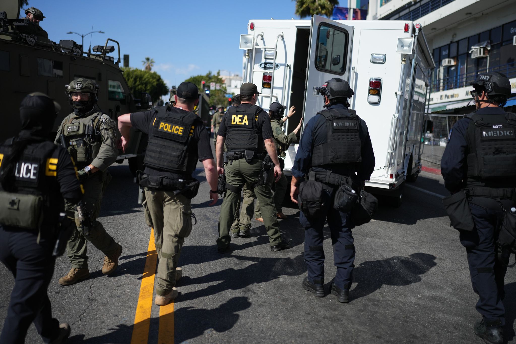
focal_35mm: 35
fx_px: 502
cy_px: 172
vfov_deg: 37.8
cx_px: 258
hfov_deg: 54.4
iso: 250
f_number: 1.4
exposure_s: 1/20000
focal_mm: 35
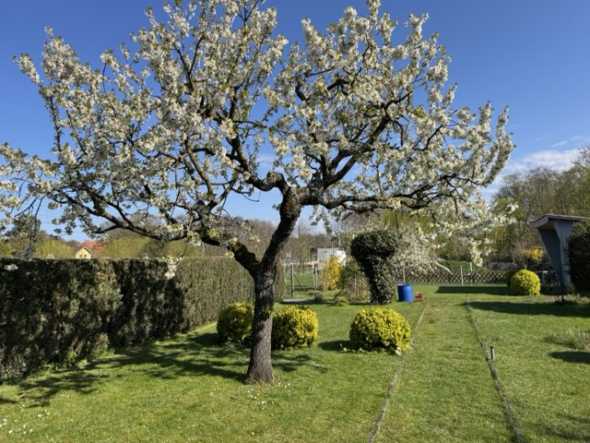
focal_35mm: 24
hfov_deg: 71.6
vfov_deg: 56.8
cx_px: 295
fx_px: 409
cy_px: 222
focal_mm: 6.76
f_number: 1.78
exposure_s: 1/3802
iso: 80
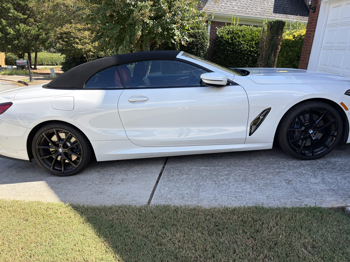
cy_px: 131
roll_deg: -3.0
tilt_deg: -18.4
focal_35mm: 26
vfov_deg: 53.1
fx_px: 263
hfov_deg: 67.3
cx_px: 175
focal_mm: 5.96
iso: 64
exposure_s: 1/1550
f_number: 1.6
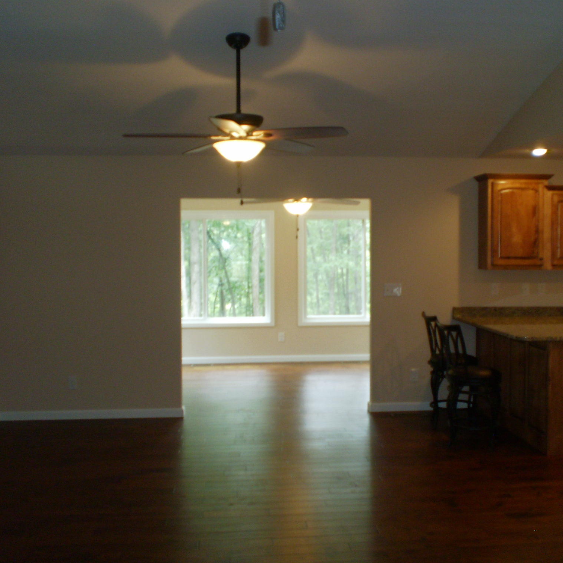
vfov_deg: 39.2
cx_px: 332
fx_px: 791
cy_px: 285
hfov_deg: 39.0
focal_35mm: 43
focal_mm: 6.3
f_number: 3.1
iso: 200
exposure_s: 1/30
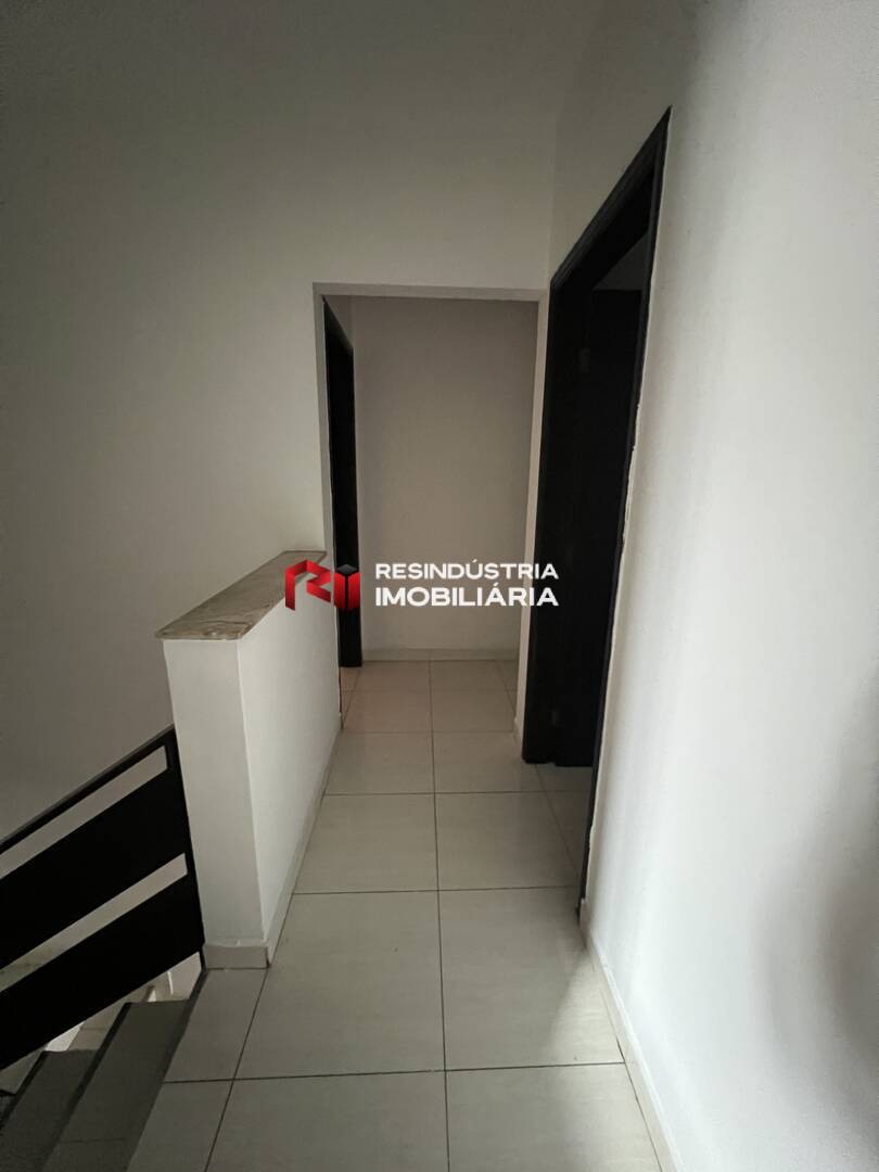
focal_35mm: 13
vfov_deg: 106.2
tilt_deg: -13.5
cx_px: 440
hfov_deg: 89.9
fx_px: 440
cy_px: 586
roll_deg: -1.1
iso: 1250
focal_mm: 1.57
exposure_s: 1/30
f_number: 1.8
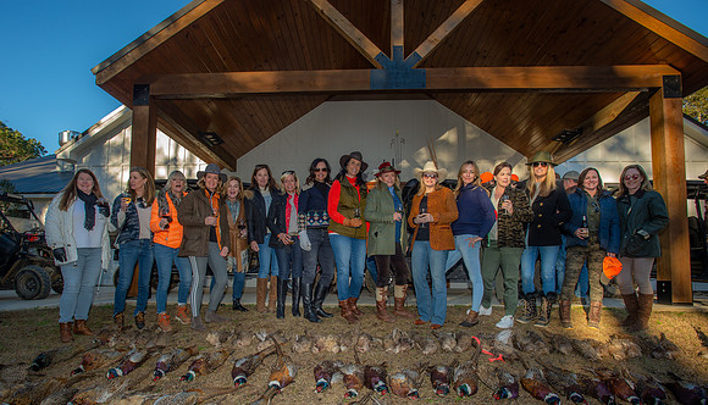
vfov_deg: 53.5
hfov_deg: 83.2
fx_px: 398
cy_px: 246
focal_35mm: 21
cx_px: 333
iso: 160
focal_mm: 19
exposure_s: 1/125
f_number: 5.6
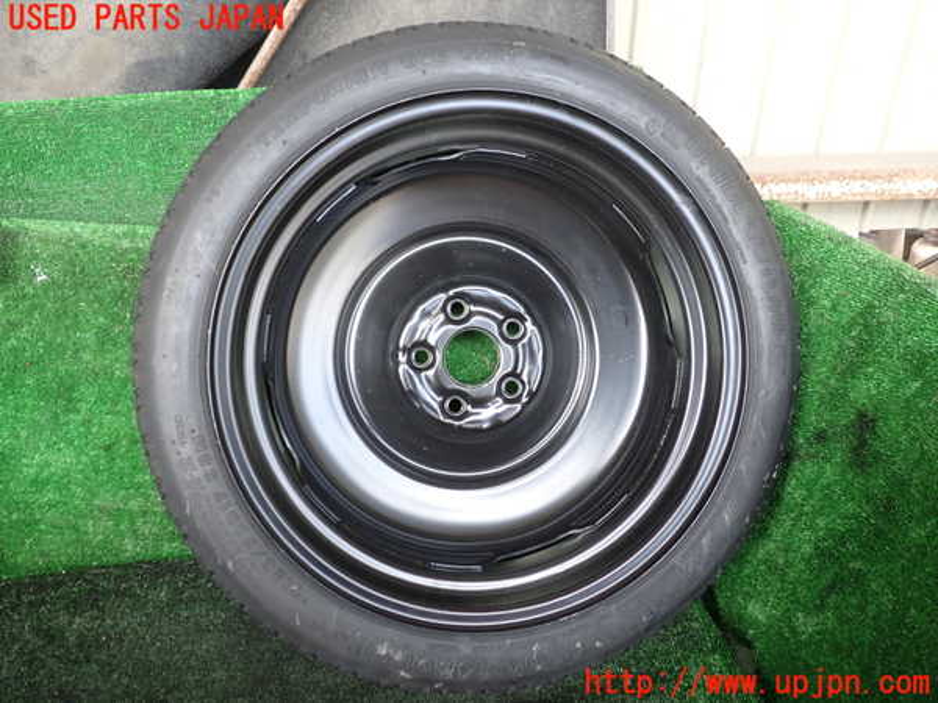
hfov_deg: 60.0
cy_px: 352
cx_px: 469
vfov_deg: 46.8
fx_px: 813
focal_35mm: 30
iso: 125
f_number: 2.3
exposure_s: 1/60
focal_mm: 5.4
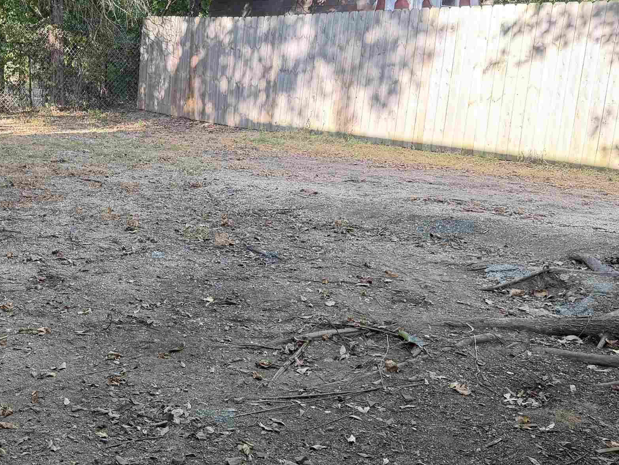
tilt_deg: -9.2
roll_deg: -3.8
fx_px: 841
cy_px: 214
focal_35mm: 47
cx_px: 114
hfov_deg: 38.7
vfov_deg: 30.9
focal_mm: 6.76
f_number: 1.78
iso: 64
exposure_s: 1/121
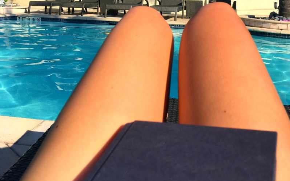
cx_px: 146
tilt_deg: -4.3
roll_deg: -2.3
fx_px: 332
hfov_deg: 47.2
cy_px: 13
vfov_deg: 29.1
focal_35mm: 42
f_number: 2.2
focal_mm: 4.15
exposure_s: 1/1374
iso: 25
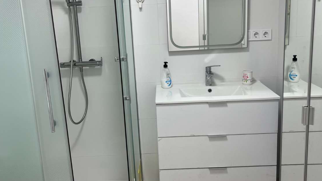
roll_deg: +2.7
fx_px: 324
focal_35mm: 38
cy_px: 77
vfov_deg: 31.1
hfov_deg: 52.8
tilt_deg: -11.8
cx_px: 160
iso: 64
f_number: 1.6
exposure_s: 1/100
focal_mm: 5.1
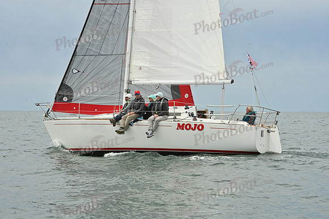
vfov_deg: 13.7
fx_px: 914
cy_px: 110
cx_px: 164
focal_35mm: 100
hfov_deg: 20.4
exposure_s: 1/800
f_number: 11
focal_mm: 100
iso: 320
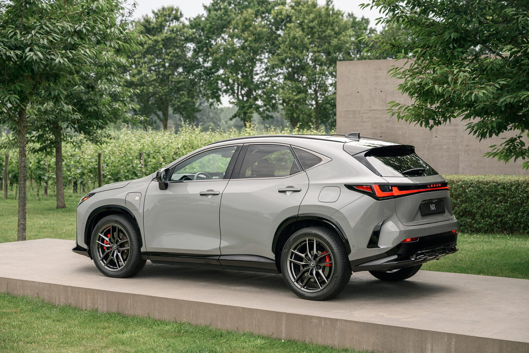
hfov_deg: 28.8
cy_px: 176
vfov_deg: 19.5
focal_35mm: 70
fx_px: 1029
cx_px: 264
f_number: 4
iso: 250
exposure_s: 1/200
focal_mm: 70
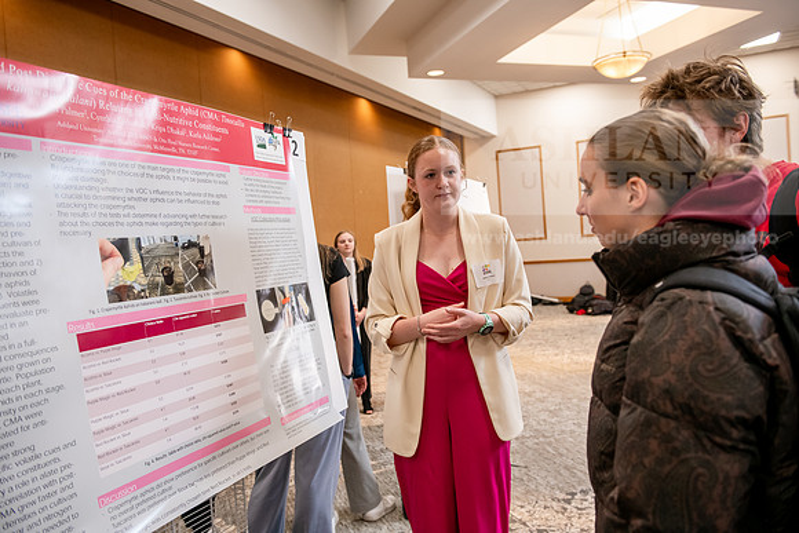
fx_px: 688
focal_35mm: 31
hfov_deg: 60.3
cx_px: 400
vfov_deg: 42.3
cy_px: 266
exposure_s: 1/125
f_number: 3.5
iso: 1600
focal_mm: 31
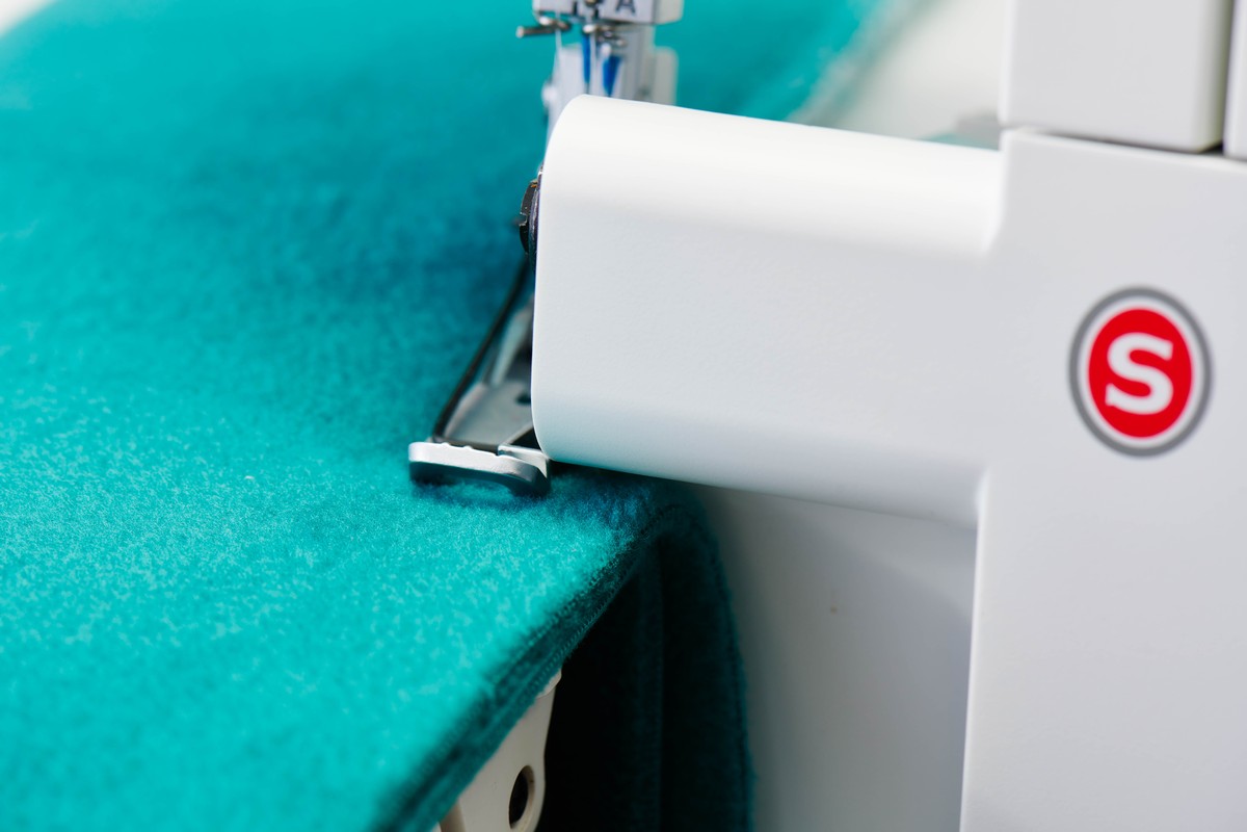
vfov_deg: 13.0
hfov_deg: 19.5
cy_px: 416
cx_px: 624
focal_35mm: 105
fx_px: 3637
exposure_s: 1/160
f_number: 8
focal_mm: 105
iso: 64
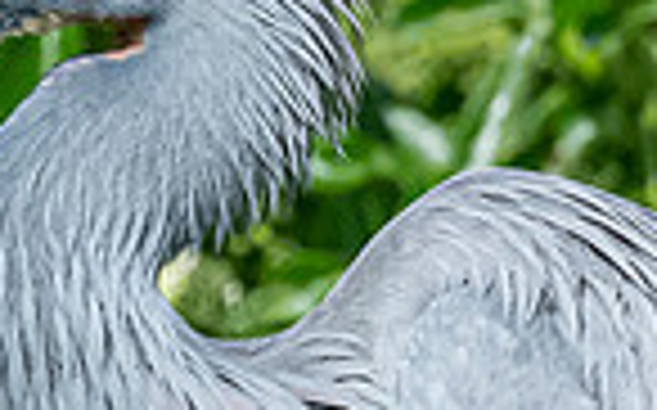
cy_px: -24
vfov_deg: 0.3
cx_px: -24
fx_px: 68525
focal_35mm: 3830
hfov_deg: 0.5
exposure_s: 1/2500
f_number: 9
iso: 2000
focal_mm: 400
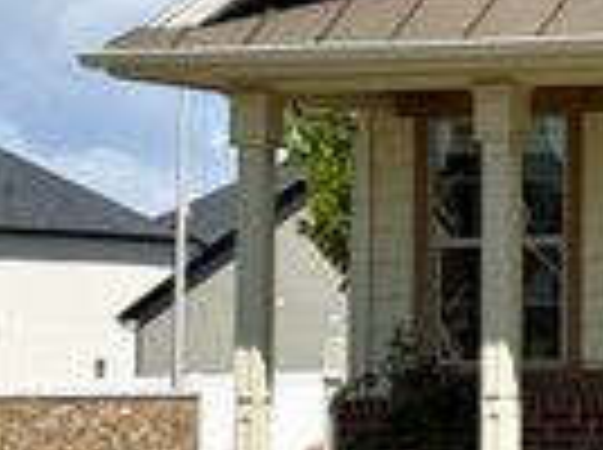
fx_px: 3999
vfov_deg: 6.4
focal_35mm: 230
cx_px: 1292
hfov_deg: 8.1
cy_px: 22
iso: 64
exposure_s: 1/7143
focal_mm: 6.76
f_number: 1.78
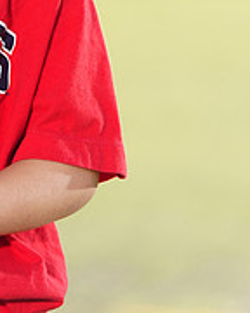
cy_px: -110
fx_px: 4523
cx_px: -82
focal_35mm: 489
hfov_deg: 3.2
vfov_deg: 3.9
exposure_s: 1/250
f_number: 4.5
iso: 100
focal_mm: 162
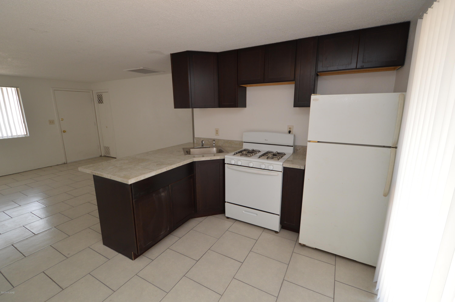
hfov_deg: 100.4
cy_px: 151
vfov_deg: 77.2
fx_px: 189
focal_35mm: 15
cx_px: 228
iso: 400
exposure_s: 1/125
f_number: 5.6
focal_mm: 10
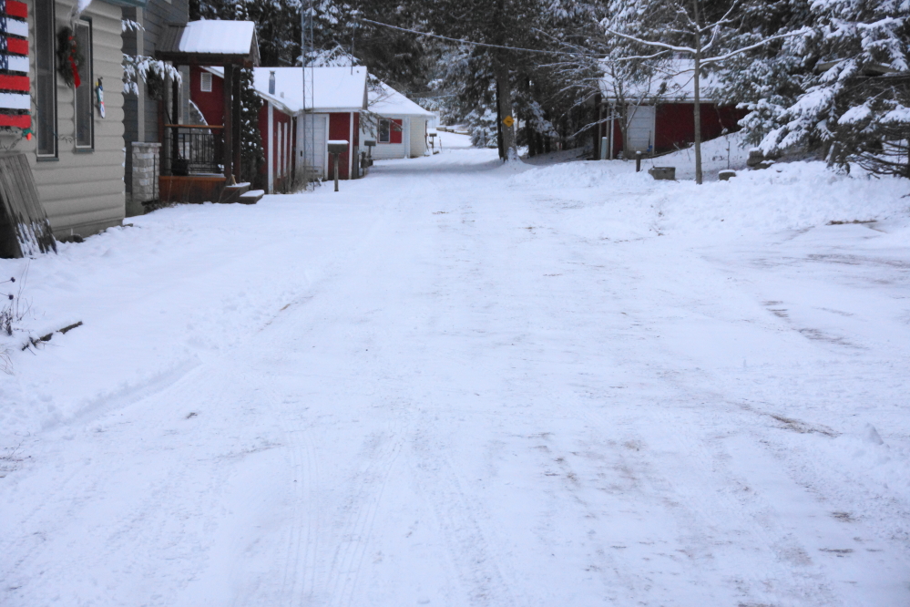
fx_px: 1896
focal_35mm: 75
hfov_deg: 27.0
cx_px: 455
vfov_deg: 18.2
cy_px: 304
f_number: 4.5
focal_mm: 50
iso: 800
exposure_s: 1/80
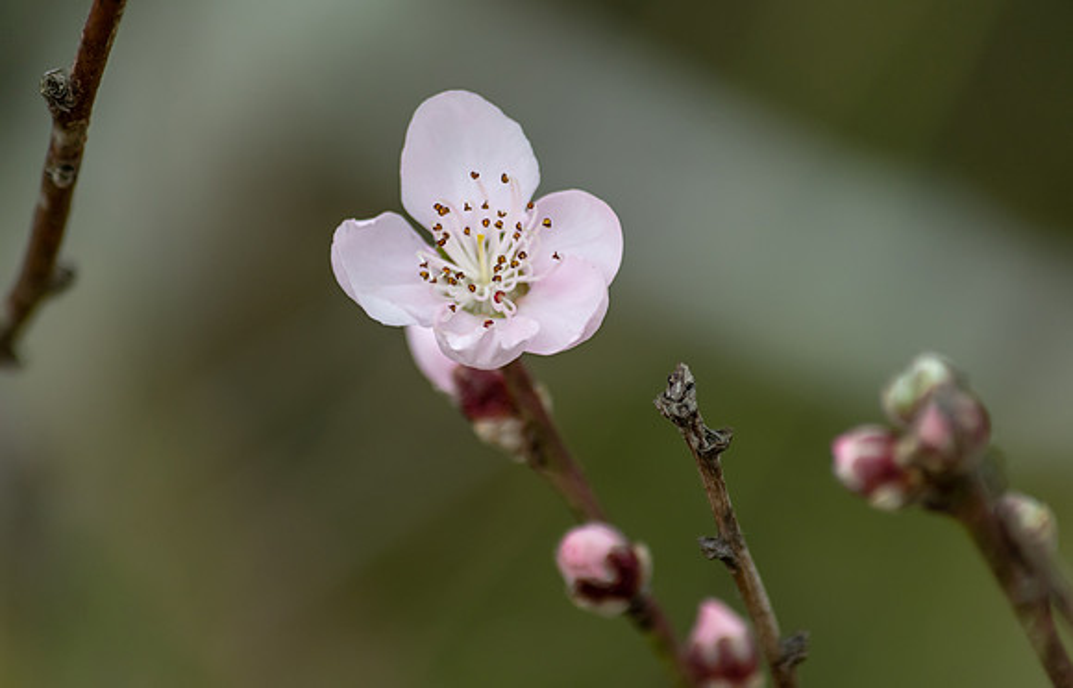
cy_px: 312
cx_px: 531
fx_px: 13463
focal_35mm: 457
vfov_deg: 2.9
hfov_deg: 4.6
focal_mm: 280
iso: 400
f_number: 5.6
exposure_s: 1/200
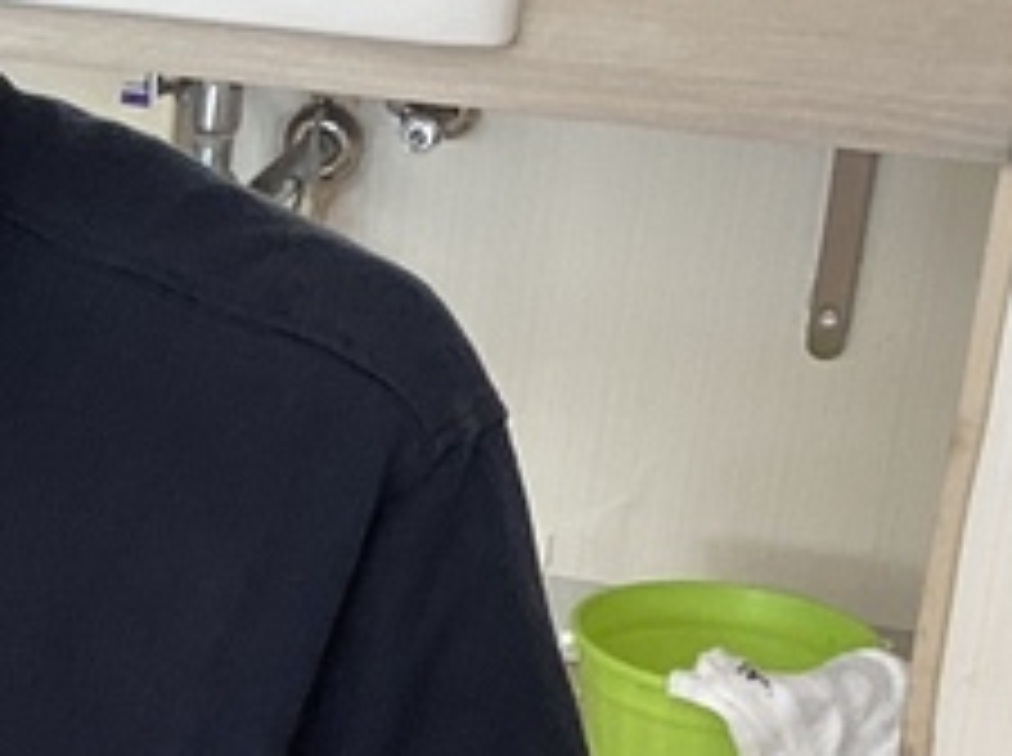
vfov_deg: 10.6
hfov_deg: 13.4
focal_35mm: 138
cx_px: -558
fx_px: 4028
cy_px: 832
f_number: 2.4
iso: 64
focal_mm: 3.3
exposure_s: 1/60
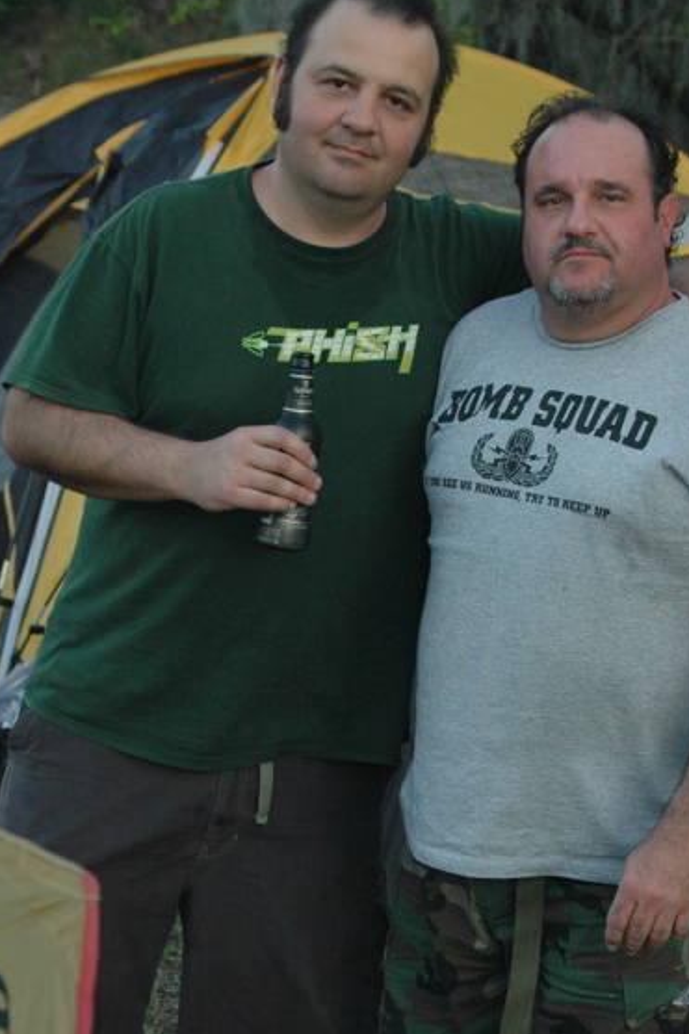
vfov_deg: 14.8
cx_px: 410
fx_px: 3993
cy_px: 500
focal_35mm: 139
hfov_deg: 9.9
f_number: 6.3
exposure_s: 1/160
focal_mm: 62
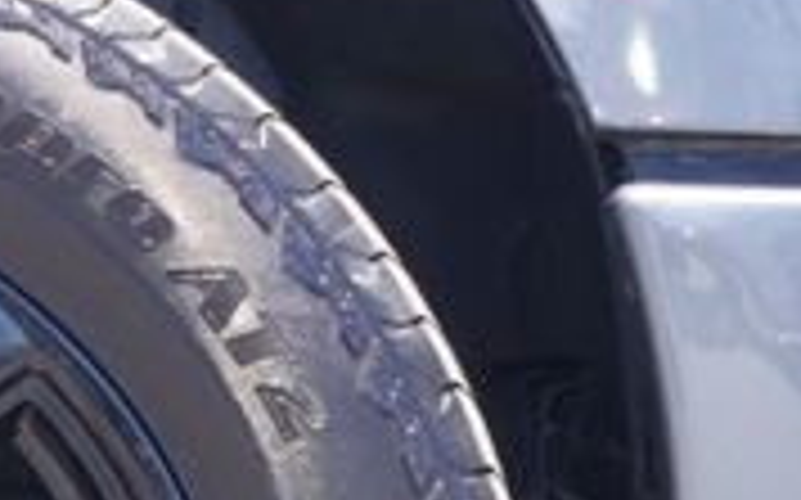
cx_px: -410
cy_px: 752
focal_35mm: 226
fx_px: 4927
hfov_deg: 9.1
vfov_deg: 5.7
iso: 100
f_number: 5.6
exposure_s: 1/80
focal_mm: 41
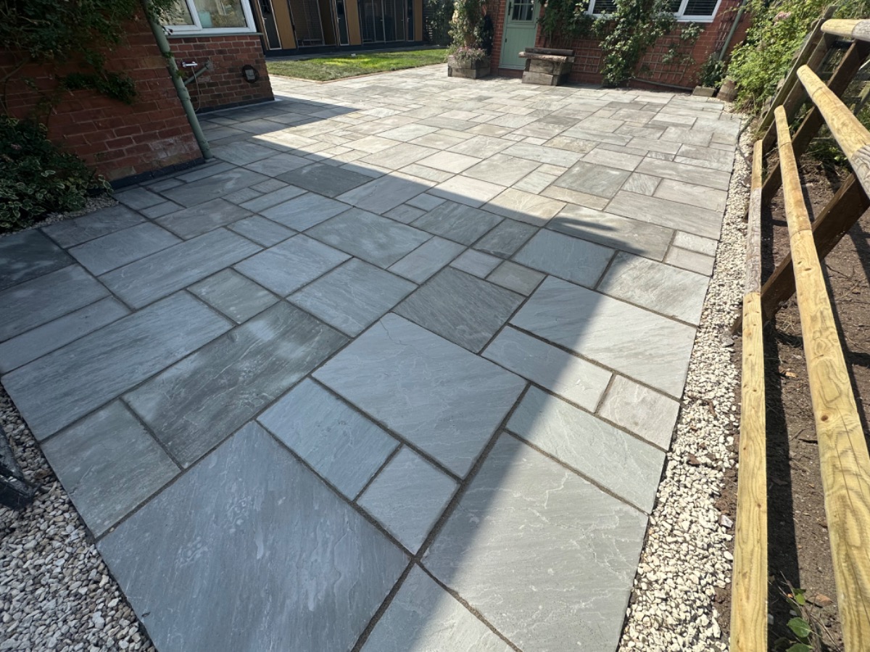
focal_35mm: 14
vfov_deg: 85.7
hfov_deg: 102.1
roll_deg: -1.3
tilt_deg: -43.0
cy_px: 326
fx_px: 352
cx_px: 435
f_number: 2.2
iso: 40
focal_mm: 2.22
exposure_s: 1/1618
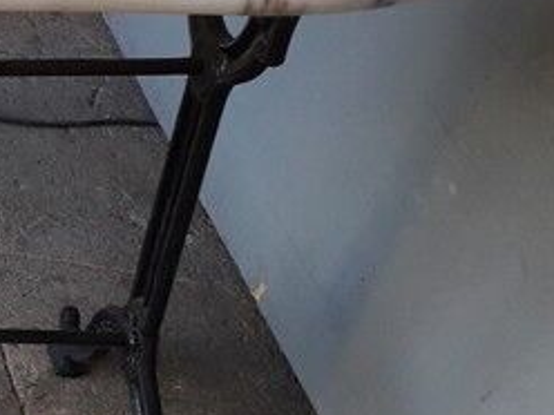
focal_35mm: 87
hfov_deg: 19.7
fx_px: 1392
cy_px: 221
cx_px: -266
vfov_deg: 17.0
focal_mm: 3.6
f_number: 1.9
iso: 80
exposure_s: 1/100
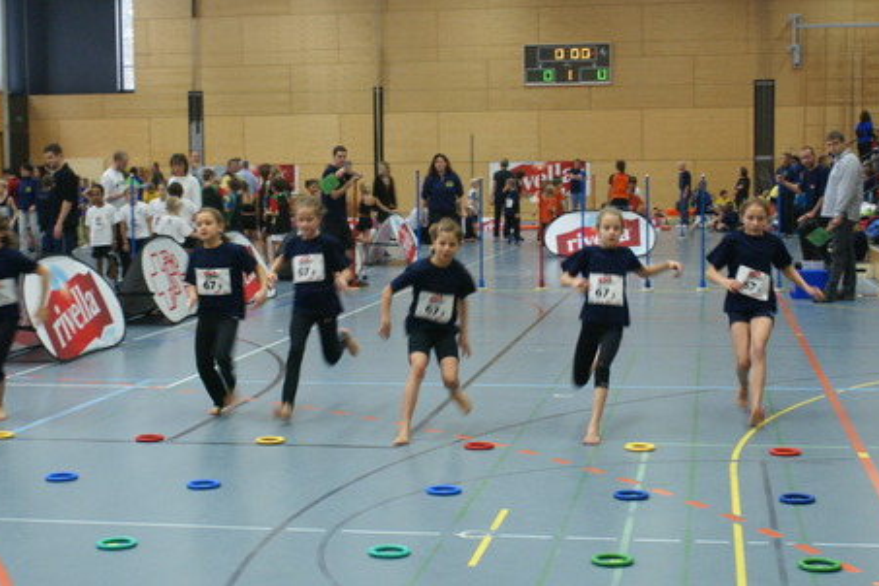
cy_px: 301
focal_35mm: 63
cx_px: 433
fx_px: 1528
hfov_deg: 32.1
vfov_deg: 21.7
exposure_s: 1/40
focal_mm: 35
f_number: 5.6
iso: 800
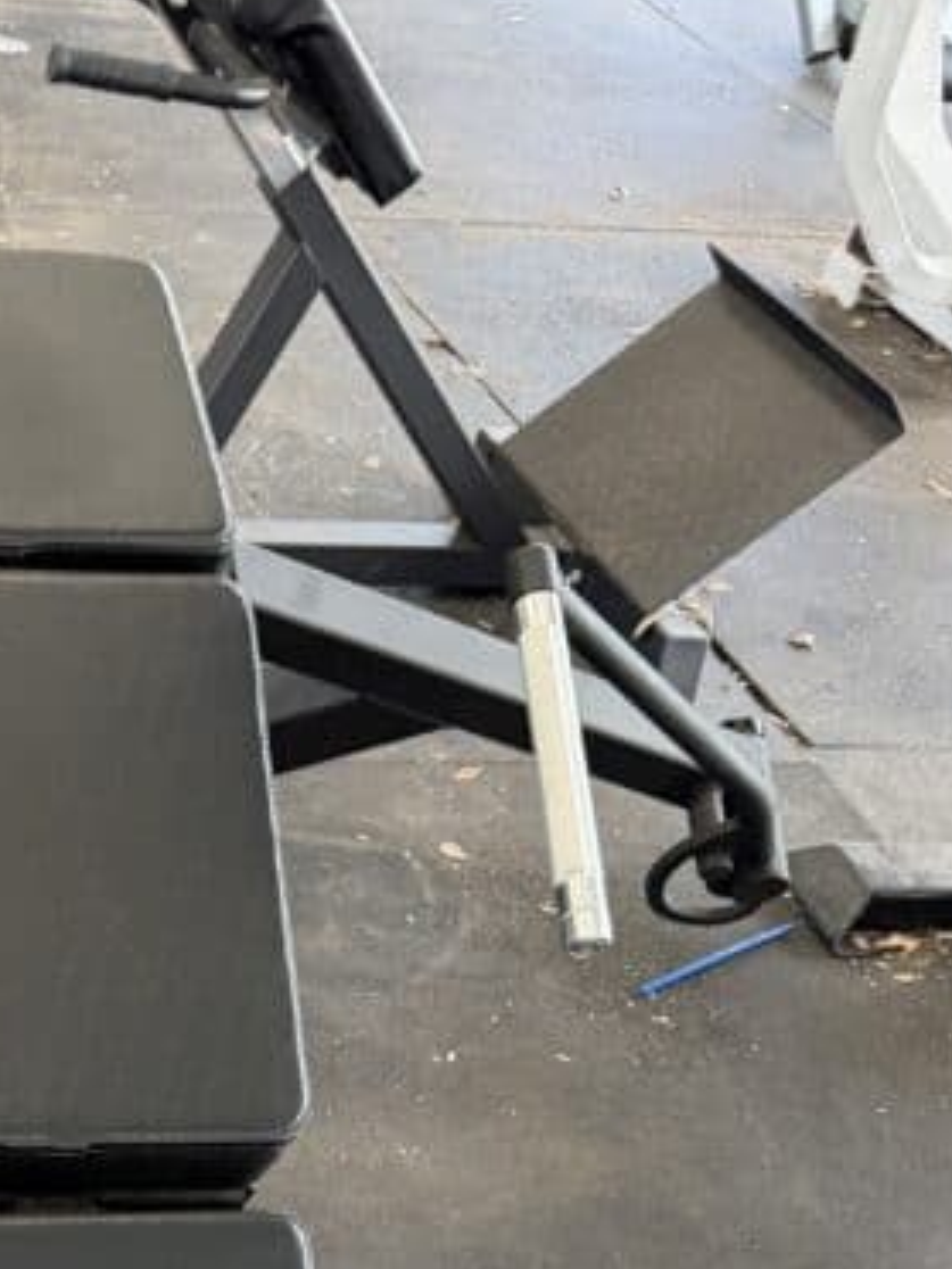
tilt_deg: -44.9
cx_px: -194
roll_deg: -7.6
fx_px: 2420
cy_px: 1498
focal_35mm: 66
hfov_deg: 20.8
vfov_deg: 26.4
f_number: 1.78
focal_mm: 6.76
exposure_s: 1/60
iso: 160
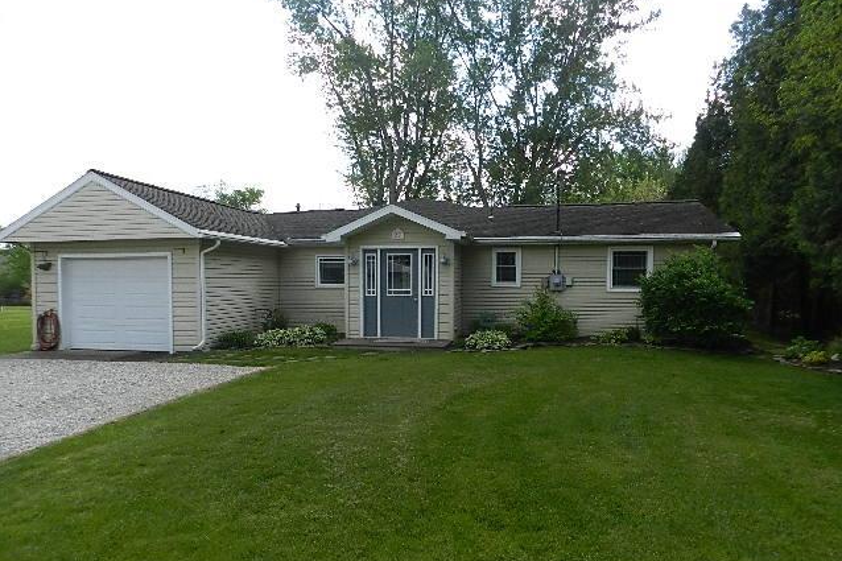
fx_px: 561
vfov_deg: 53.1
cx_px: 421
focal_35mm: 24
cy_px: 298
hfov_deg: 73.8
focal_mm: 4
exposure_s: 1/800
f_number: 3.4
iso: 160
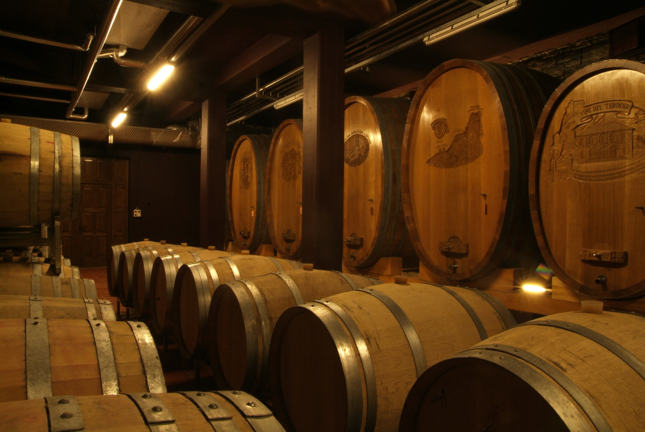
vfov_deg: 49.7
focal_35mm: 26
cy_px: 216
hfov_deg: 69.3
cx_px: 322
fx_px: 466
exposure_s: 3
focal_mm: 17
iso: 800
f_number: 32
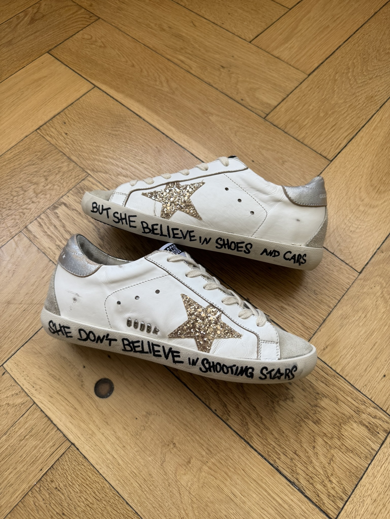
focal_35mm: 24
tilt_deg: -66.4
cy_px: 260
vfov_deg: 71.6
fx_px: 361
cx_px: 195
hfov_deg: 56.8
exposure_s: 1/121
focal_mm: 6.76
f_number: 1.78
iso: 160
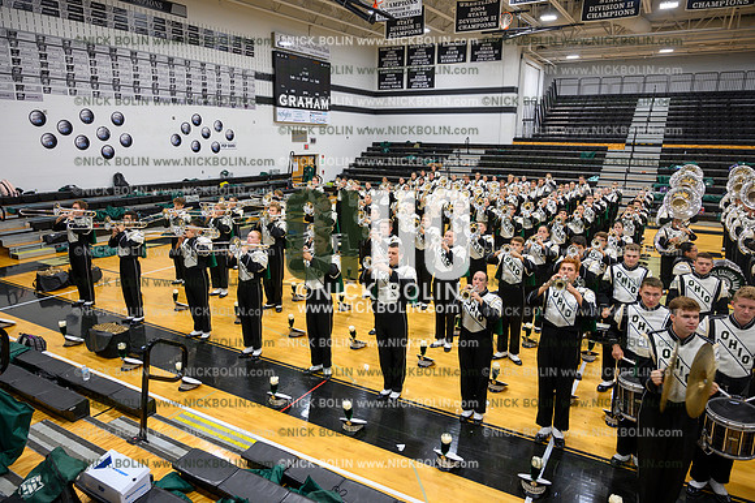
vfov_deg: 53.1
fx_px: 503
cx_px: 378
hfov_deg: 73.8
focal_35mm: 24
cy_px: 252
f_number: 4.5
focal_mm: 24
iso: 800
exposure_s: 1/50
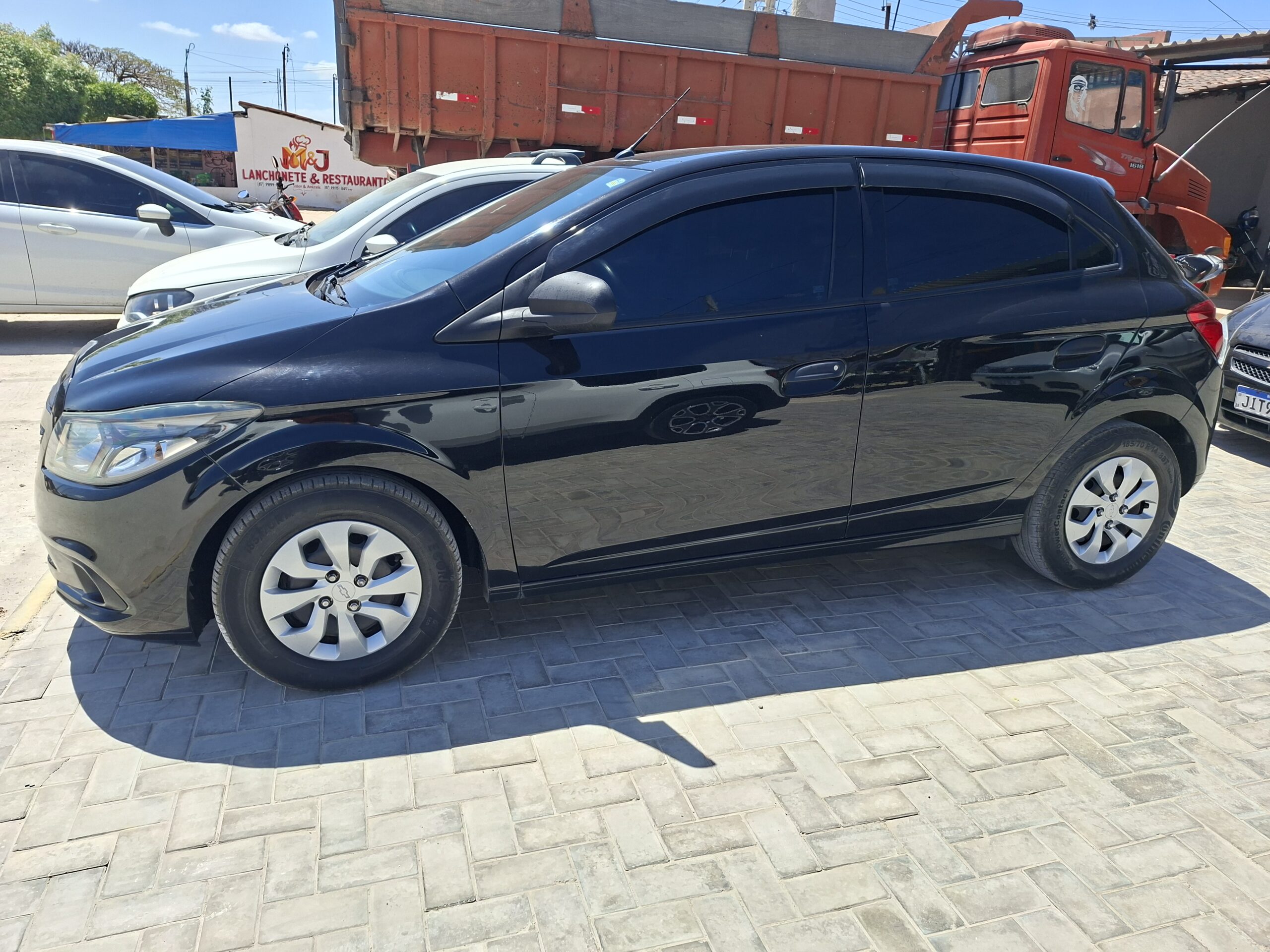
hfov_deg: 73.9
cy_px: 476
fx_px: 844
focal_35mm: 23
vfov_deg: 58.9
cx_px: 635
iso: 50
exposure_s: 1/1779
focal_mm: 5.54
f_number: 1.8
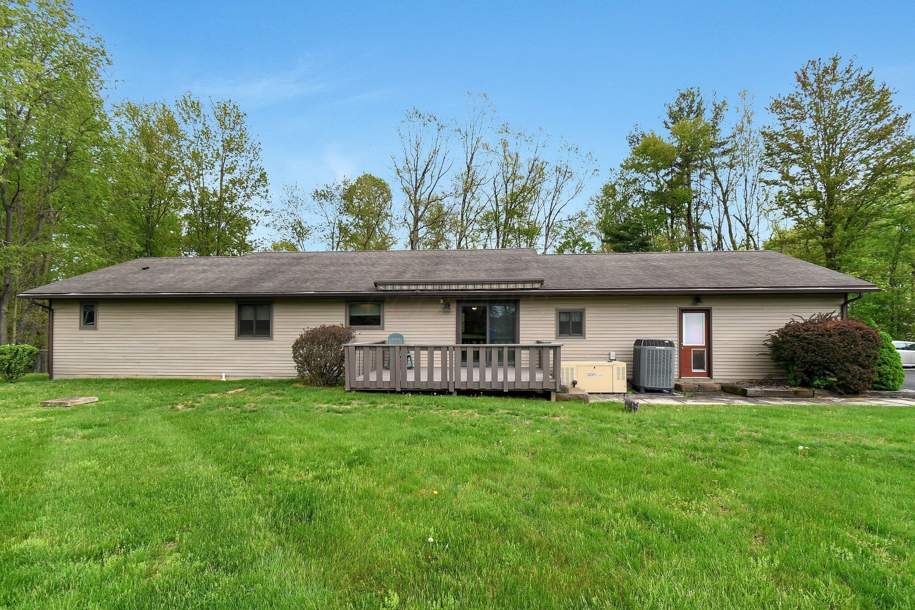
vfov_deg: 77.3
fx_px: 381
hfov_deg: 100.4
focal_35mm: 15
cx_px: 458
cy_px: 305
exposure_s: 1/400
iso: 640
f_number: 7.1
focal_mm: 10
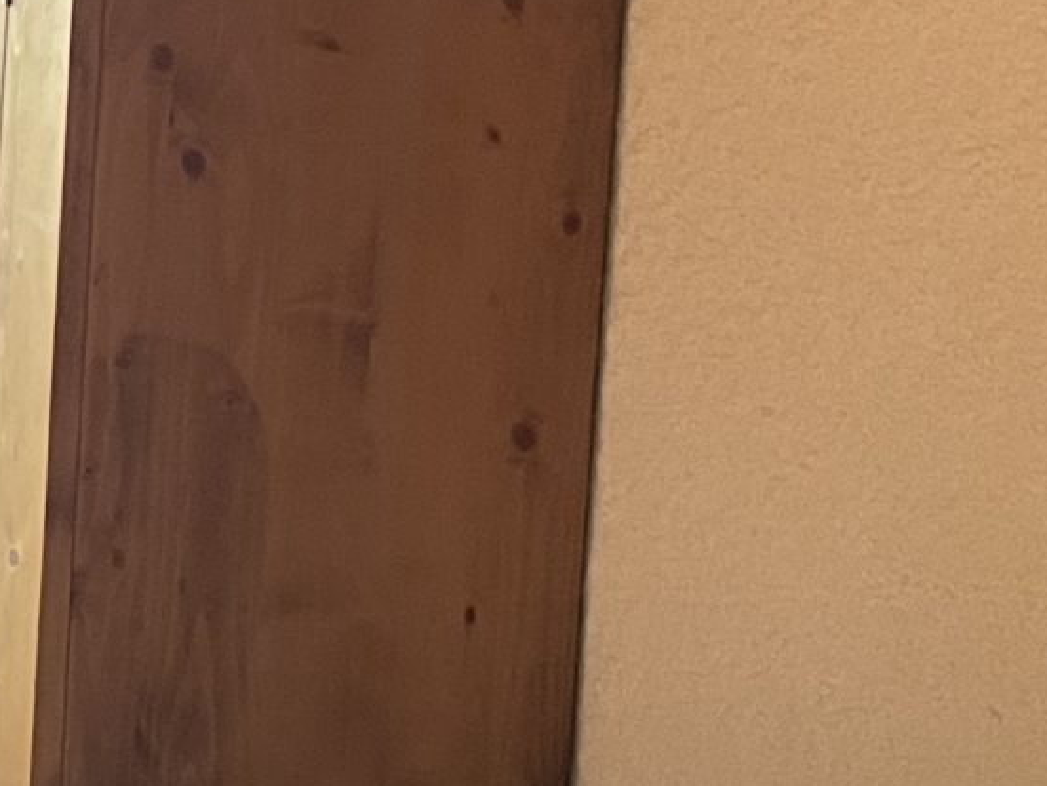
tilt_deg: -6.7
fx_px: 3661
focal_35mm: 121
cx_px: -965
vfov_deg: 12.2
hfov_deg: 14.0
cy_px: 278
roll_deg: -0.6
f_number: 1.6
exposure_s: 1/50
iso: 400
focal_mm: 4.2
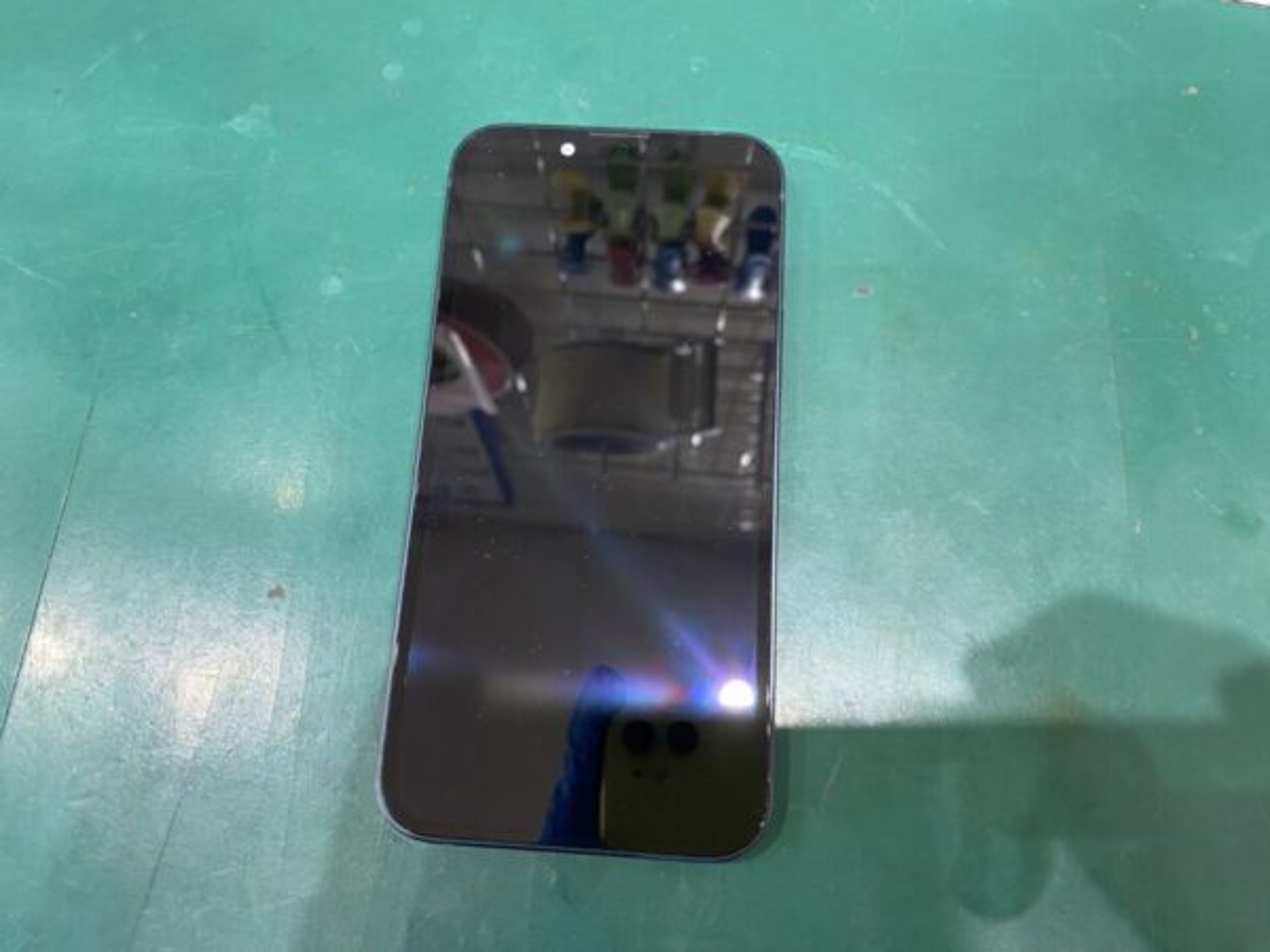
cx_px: 635
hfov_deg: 67.3
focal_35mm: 26
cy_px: 476
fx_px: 954
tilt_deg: -74.6
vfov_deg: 53.1
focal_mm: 4.25
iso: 125
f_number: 1.8
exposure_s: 1/50
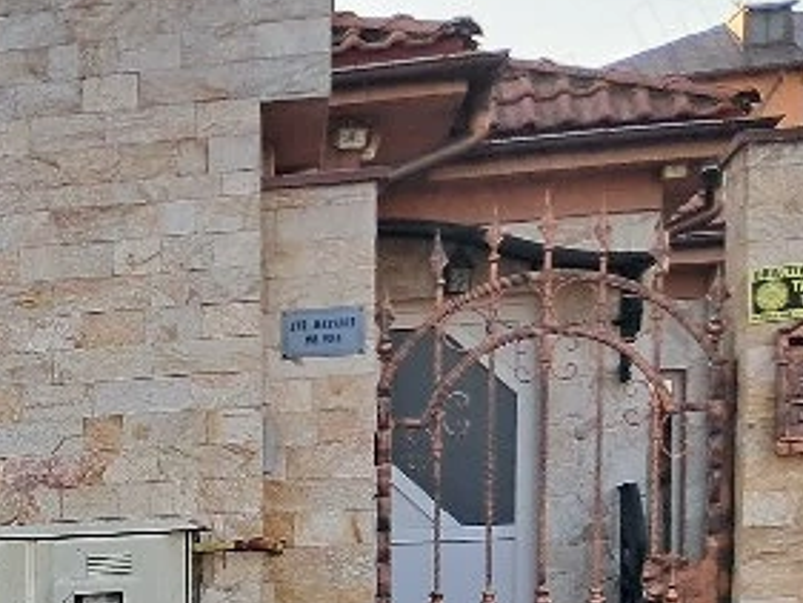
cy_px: 797
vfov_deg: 14.7
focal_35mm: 96
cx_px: -574
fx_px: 2228
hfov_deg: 17.3
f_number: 1.8
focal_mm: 4
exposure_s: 1/120
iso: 50
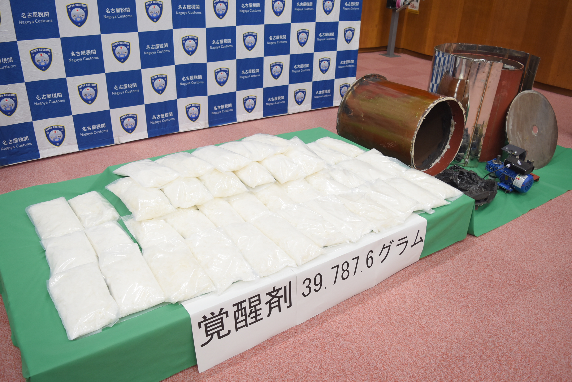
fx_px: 477
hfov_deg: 61.9
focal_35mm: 30
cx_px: 286
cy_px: 191
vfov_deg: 43.7
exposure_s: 1/60
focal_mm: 20
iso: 400
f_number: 4
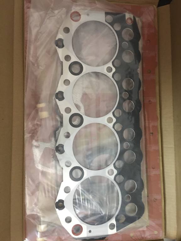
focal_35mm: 29
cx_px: 90
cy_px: 120
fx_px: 202
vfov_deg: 61.7
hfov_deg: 48.2
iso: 125
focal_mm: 4.15
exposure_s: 1/4
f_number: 2.2
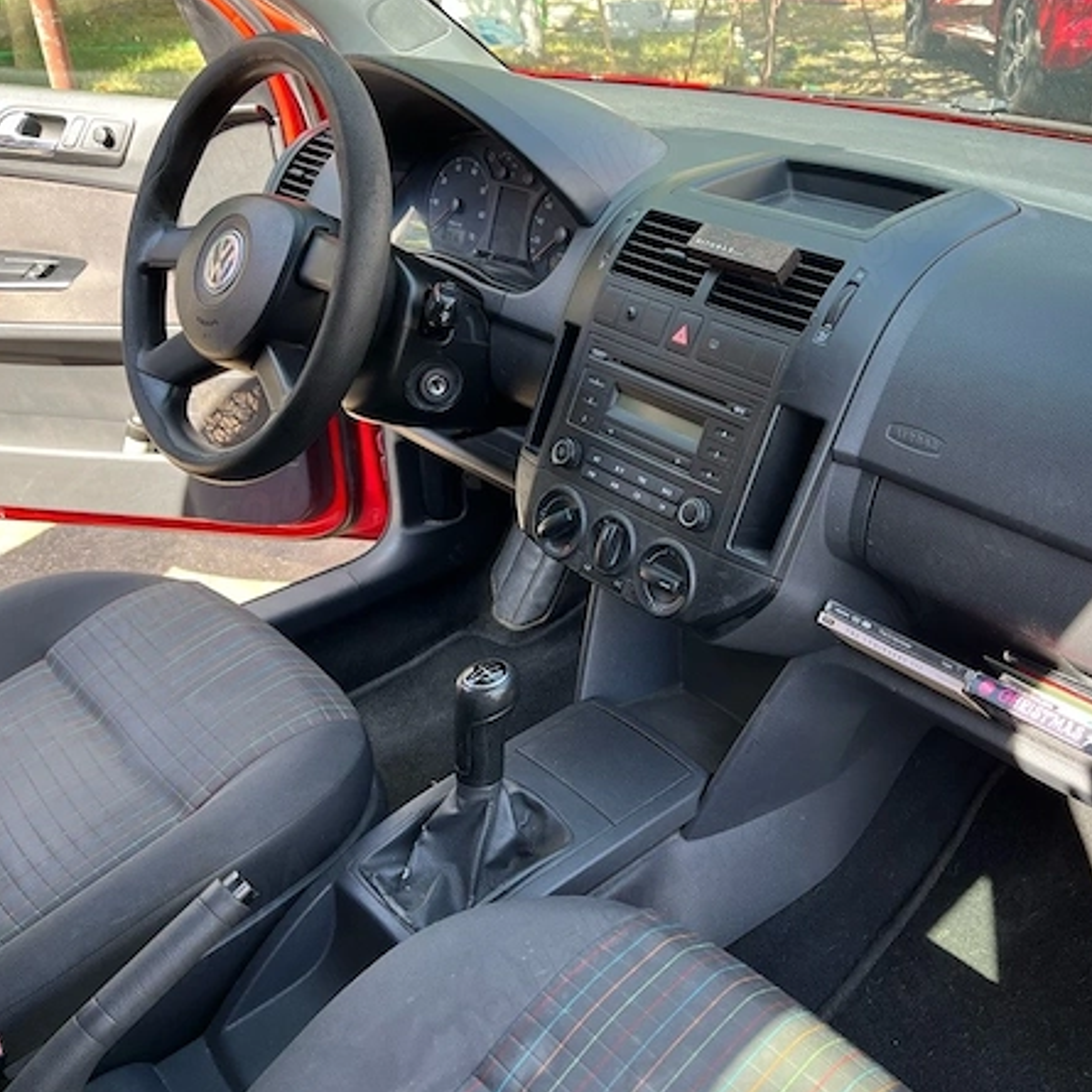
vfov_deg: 52.5
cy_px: 547
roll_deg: -0.6
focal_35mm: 31
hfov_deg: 51.6
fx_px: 1106
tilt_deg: -31.7
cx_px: 721
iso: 40
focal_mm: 5.1
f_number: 1.6
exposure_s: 1/133
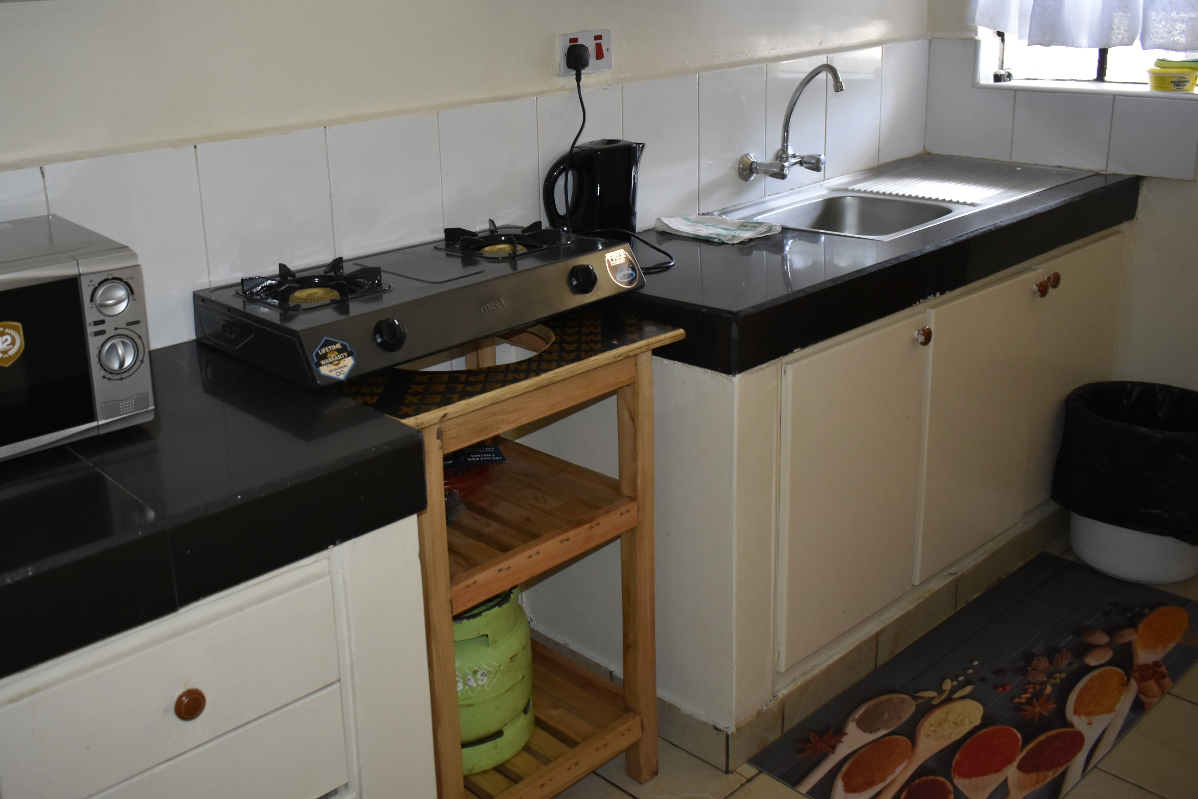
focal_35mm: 35
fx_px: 1165
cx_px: 479
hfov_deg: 54.0
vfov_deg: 37.7
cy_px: 319
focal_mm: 18
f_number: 4
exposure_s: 1/60
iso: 800
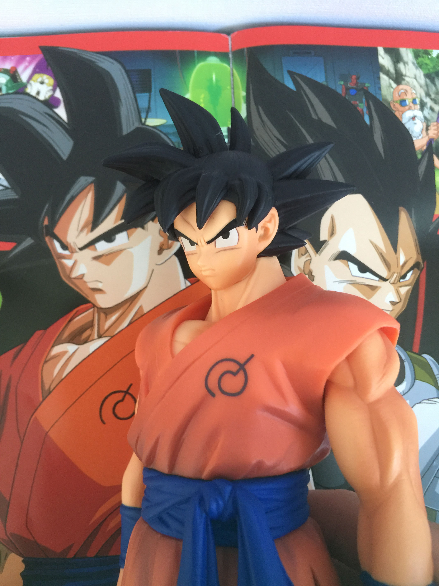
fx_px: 490
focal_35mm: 29
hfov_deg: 48.2
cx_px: 220
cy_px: 293
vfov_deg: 61.7
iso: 100
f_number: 2.2
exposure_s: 1/10
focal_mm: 4.15
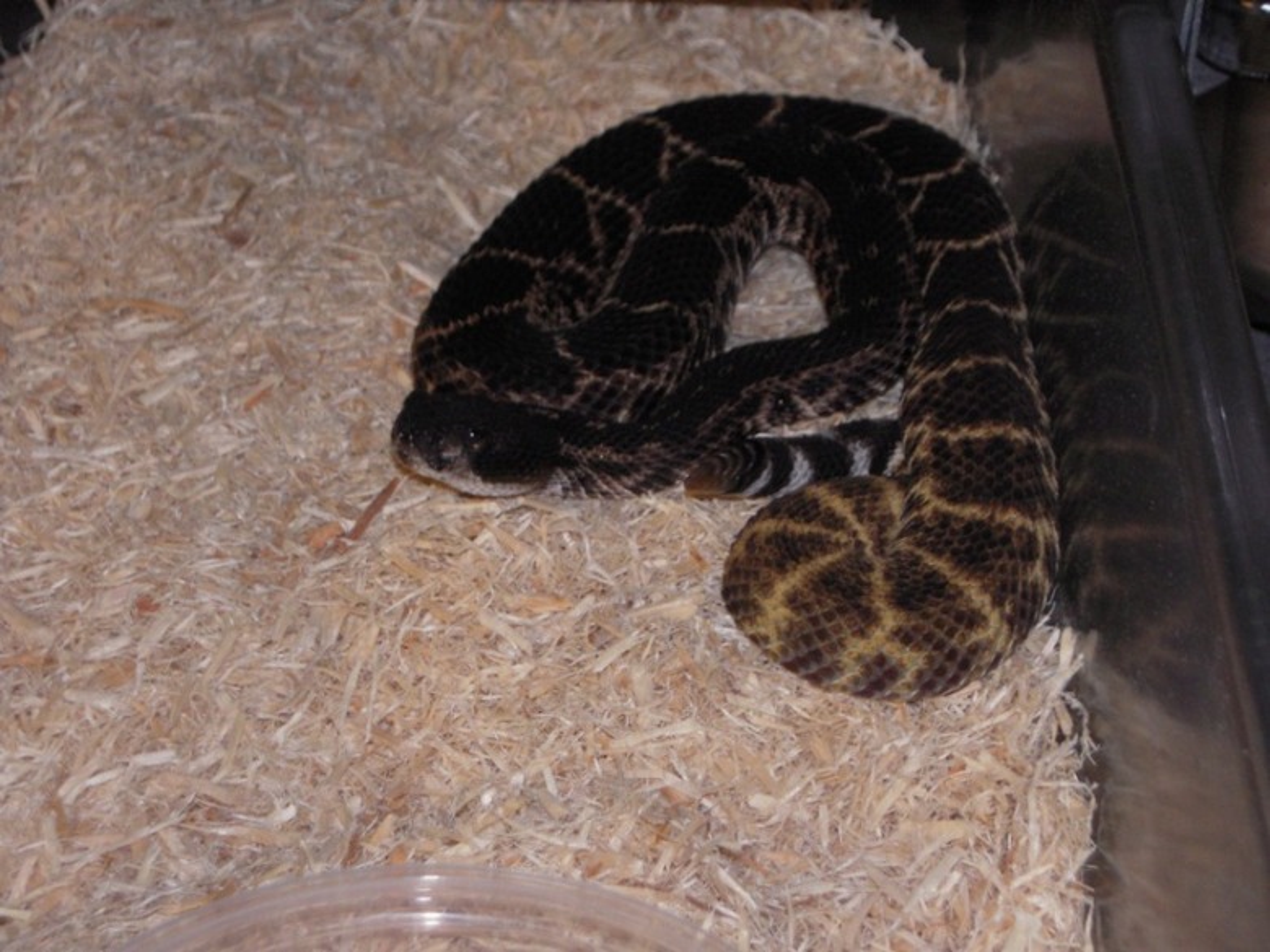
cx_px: 635
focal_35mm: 90
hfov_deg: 21.8
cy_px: 476
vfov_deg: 16.4
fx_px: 3302
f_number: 5
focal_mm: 16.1
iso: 400
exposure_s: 1/60
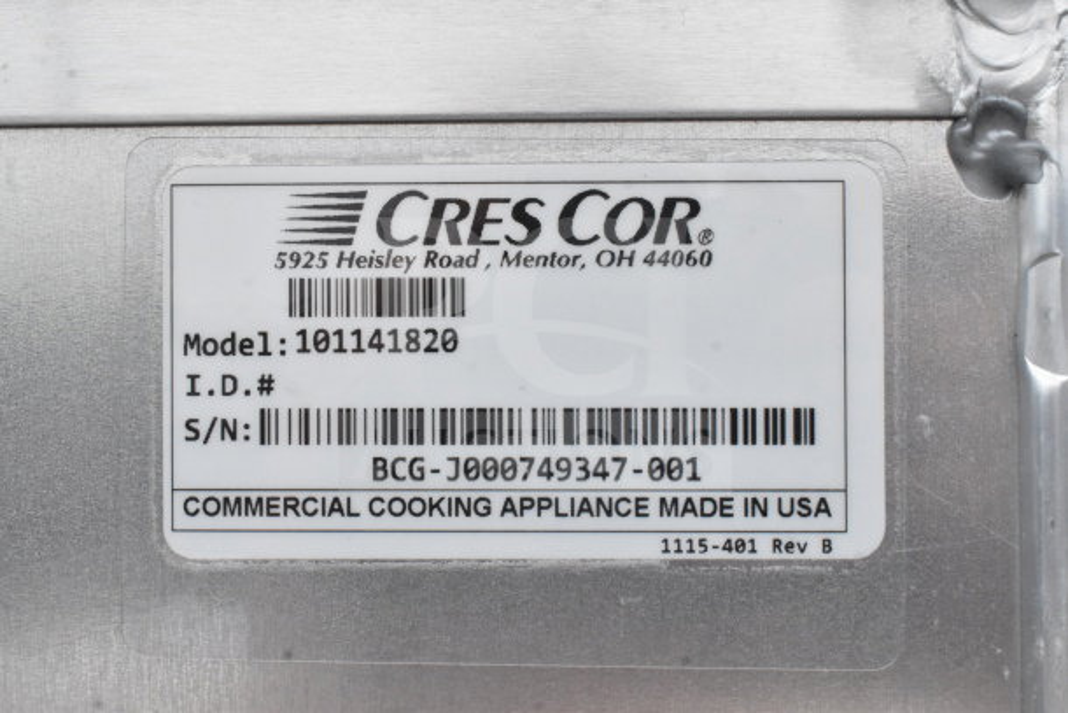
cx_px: 534
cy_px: 356
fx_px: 1602
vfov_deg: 25.1
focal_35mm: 54
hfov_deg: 36.9
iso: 6400
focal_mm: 36
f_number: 18
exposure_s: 1/1250
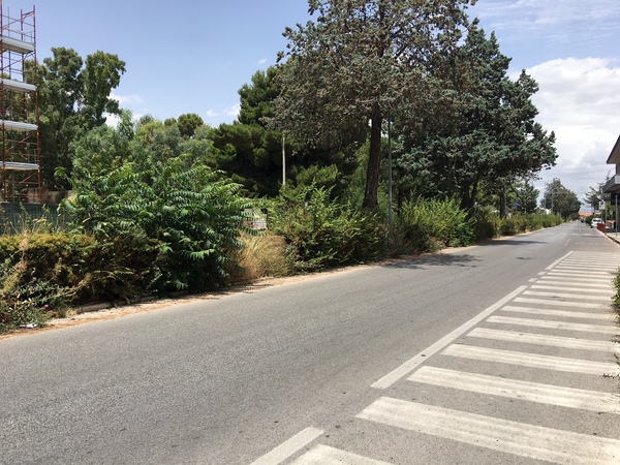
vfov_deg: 48.2
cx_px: 310
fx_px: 519
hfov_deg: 61.7
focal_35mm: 29
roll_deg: -0.4
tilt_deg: -1.5
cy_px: 232
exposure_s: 1/1451
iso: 25
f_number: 2.2
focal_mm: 4.15
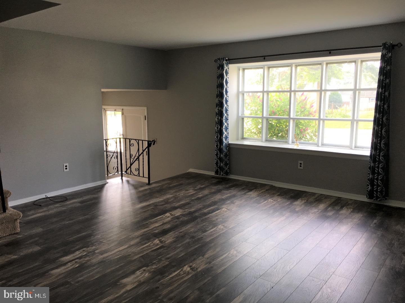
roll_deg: -0.1
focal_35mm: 29
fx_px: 339
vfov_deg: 48.2
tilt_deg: -8.0
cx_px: 202
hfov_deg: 61.7
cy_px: 152
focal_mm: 4.15
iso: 32
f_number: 2.2
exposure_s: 1/60
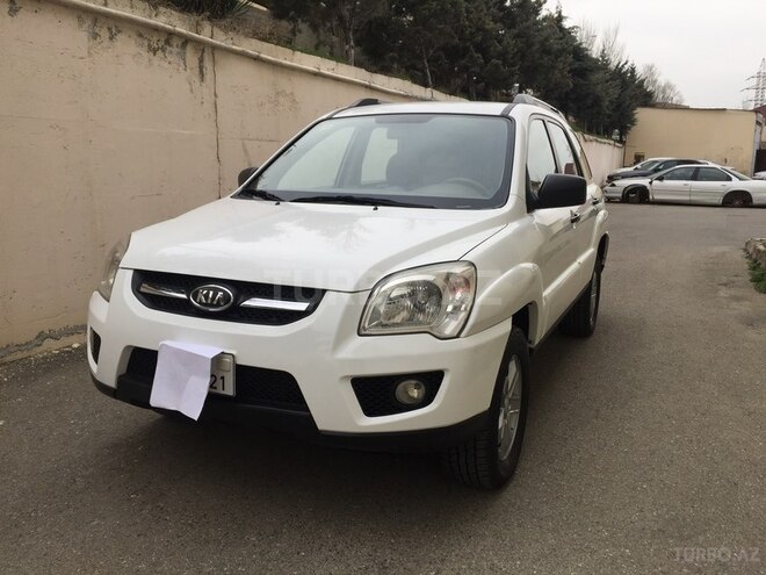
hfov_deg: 61.7
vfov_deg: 48.2
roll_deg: -1.9
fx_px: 642
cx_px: 383
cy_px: 288
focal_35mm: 29
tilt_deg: -10.9
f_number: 2.2
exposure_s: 1/638
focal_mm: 4.15
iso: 32
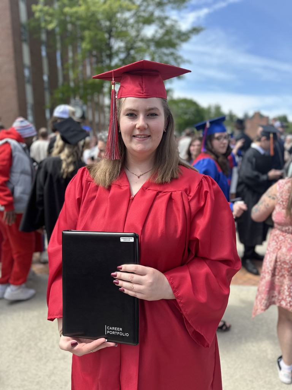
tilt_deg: -9.3
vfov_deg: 71.6
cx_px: 146
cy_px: 195
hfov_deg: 56.8
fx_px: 270
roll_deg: -0.3
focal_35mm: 24
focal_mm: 6.86
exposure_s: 1/1664
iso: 80
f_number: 1.78
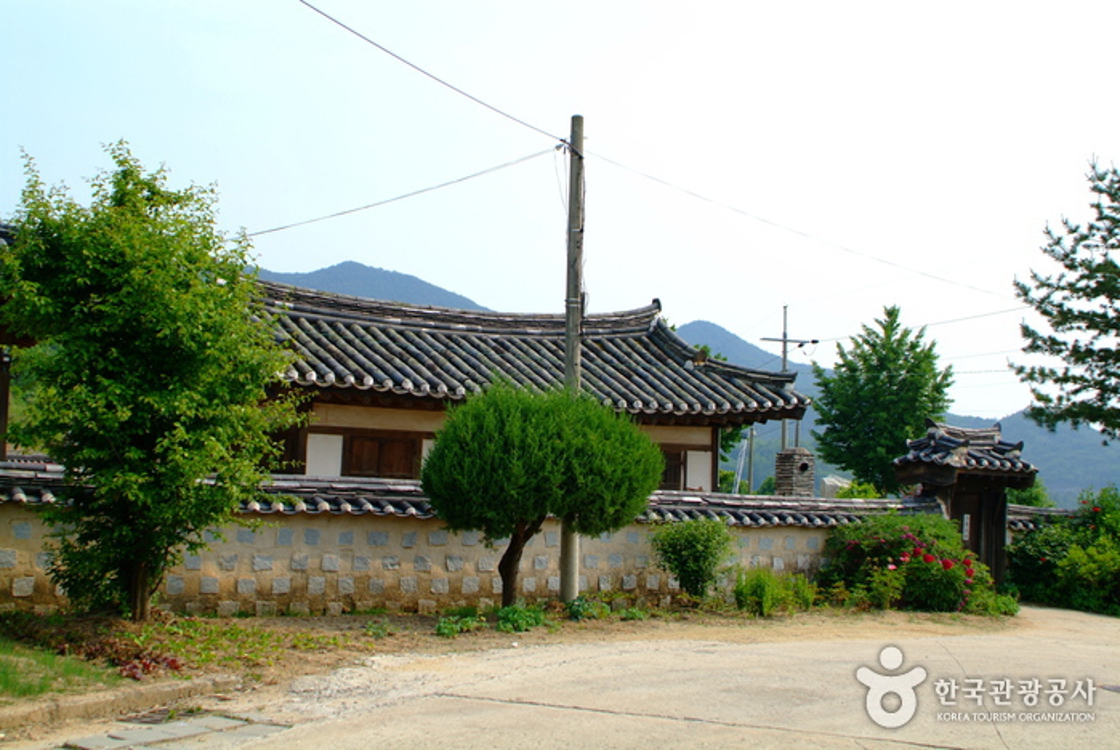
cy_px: 375
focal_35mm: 42
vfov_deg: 32.0
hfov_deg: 46.3
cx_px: 560
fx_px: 1308
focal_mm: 28
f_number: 3.5
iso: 100
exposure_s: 1/750
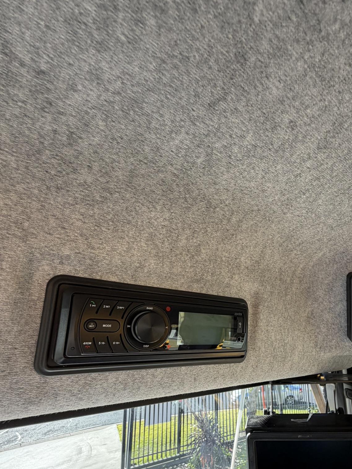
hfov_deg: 66.6
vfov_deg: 83.3
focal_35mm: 19
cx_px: 238
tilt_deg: +13.1
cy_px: 288
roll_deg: +0.8
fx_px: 258
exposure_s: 1/150
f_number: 2.2
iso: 64
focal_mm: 2.22
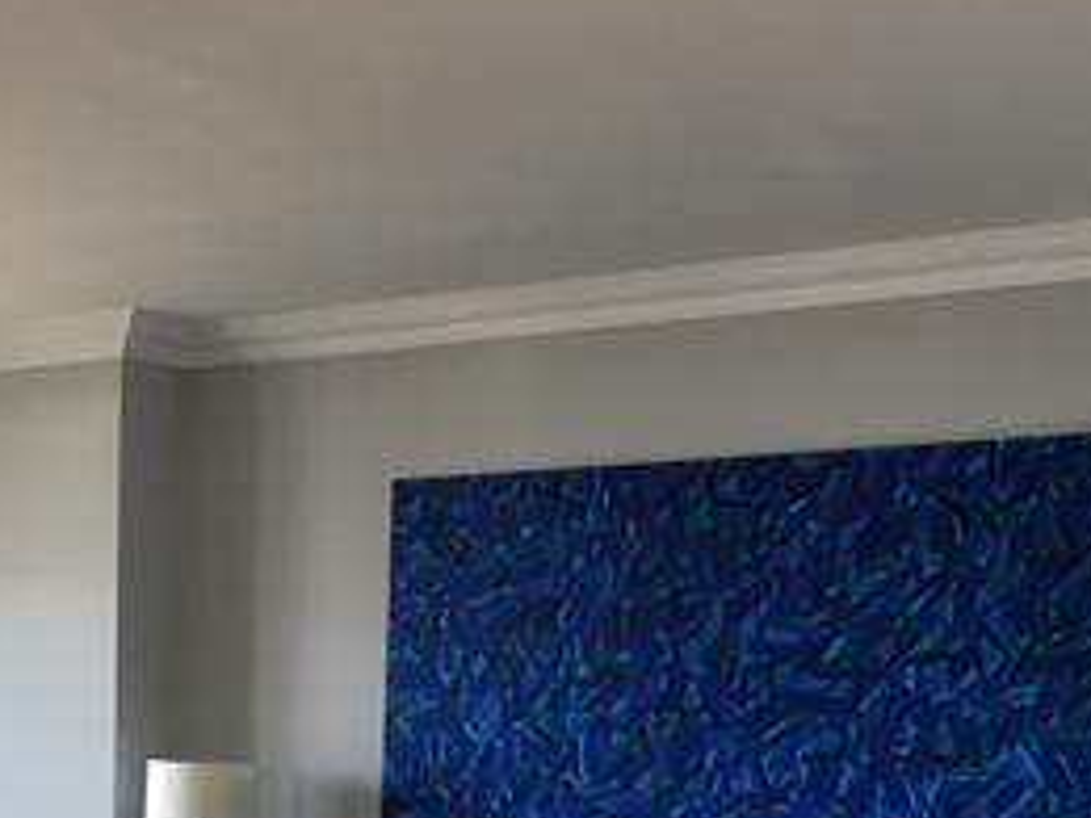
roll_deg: -1.7
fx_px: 2112
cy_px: 889
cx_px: 97
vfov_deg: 20.9
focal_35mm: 67
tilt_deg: -4.7
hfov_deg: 27.8
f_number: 2.2
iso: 32
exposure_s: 1/33
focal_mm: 4.15
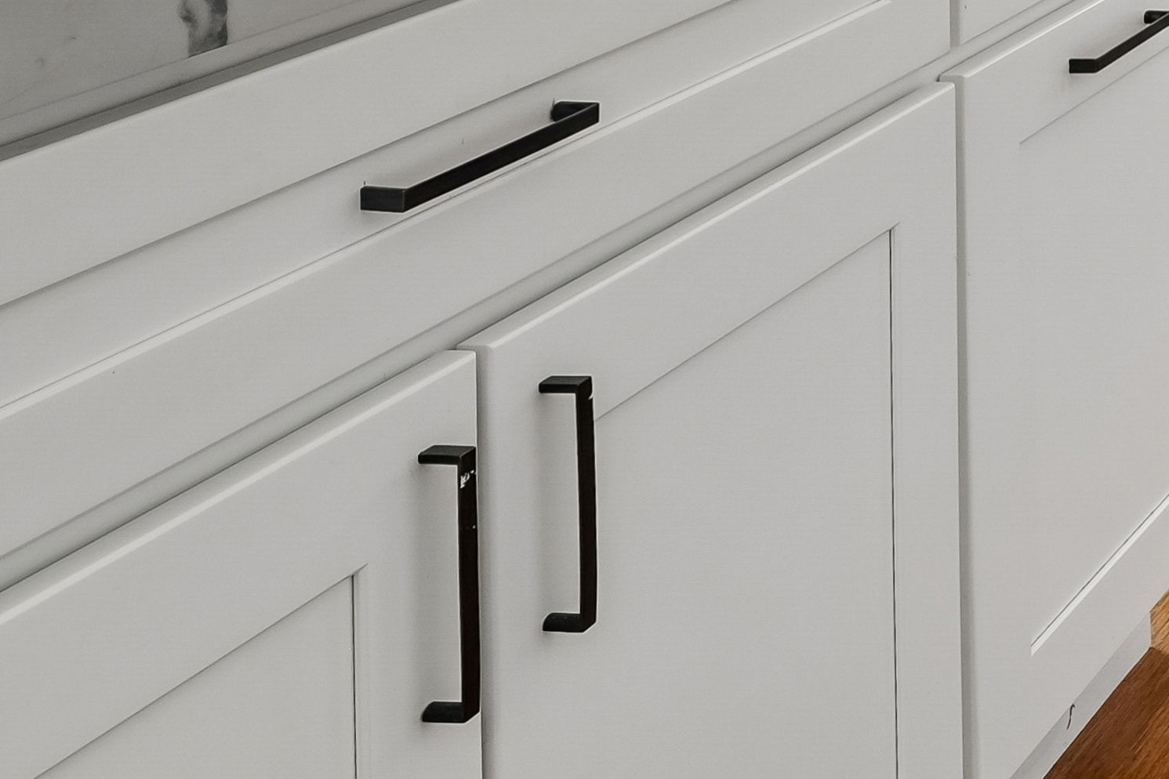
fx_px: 2078
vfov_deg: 18.3
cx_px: 2245
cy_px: -471
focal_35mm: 64
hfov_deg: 19.8
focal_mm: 12
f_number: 8
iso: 100
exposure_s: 1/10
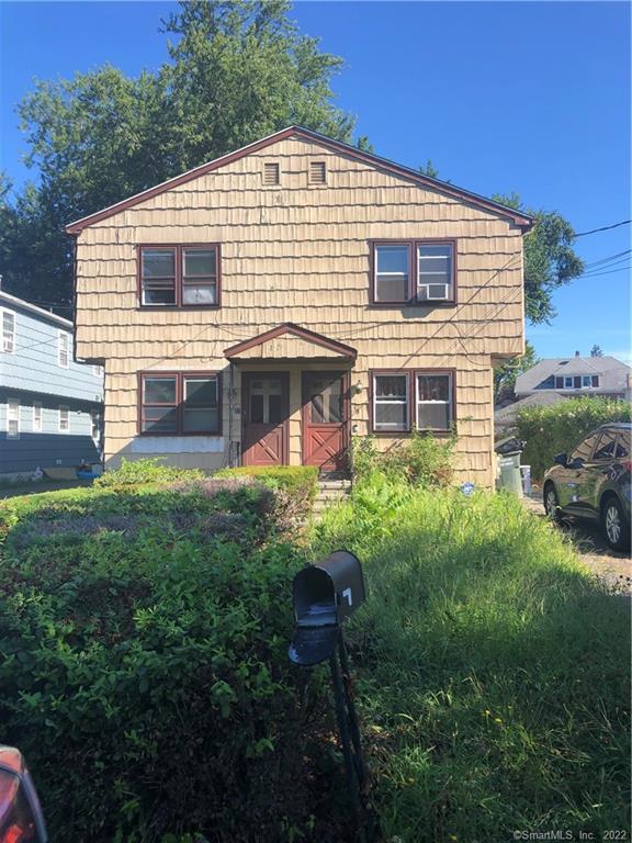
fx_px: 682
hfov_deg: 49.7
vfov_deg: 63.4
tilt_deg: +1.5
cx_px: 316
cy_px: 422
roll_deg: -0.8
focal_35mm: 28
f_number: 1.8
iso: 20
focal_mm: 3.99
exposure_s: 1/917
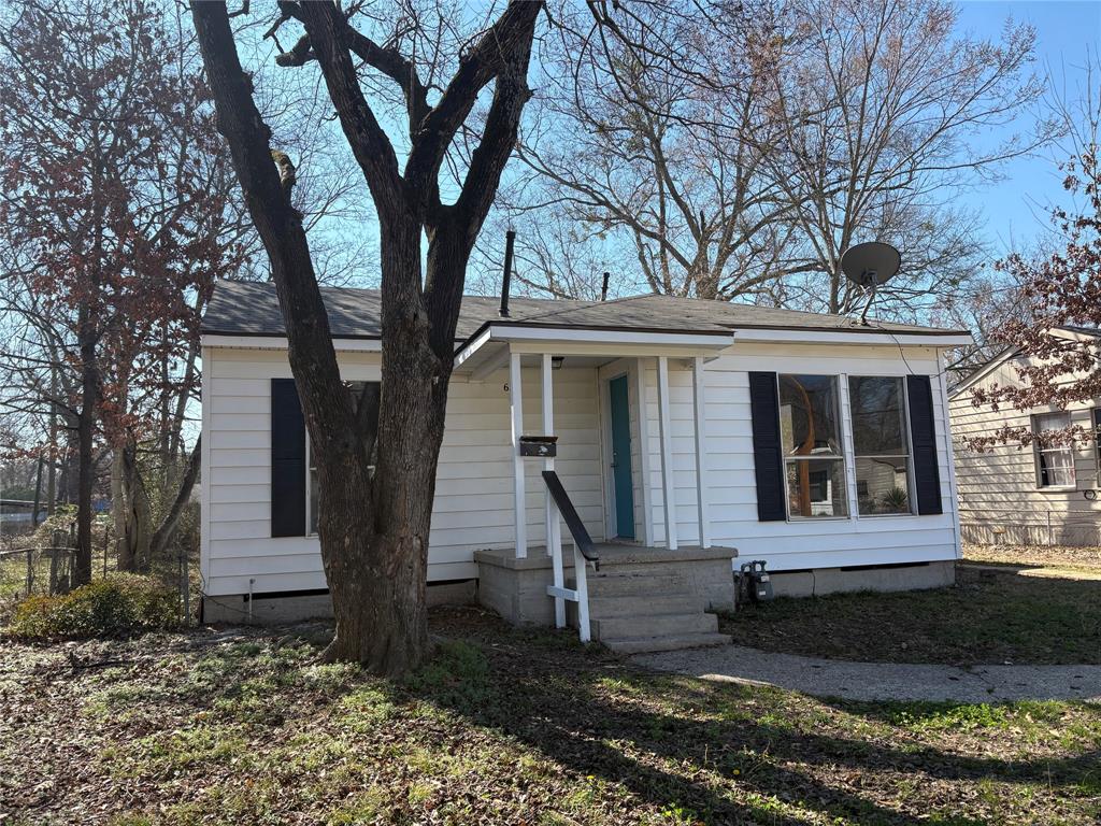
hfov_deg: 67.3
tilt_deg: +5.6
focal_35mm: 26
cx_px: 550
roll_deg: +1.4
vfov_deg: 53.1
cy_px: 413
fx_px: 827
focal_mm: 5.96
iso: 50
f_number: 1.6
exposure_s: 1/1587
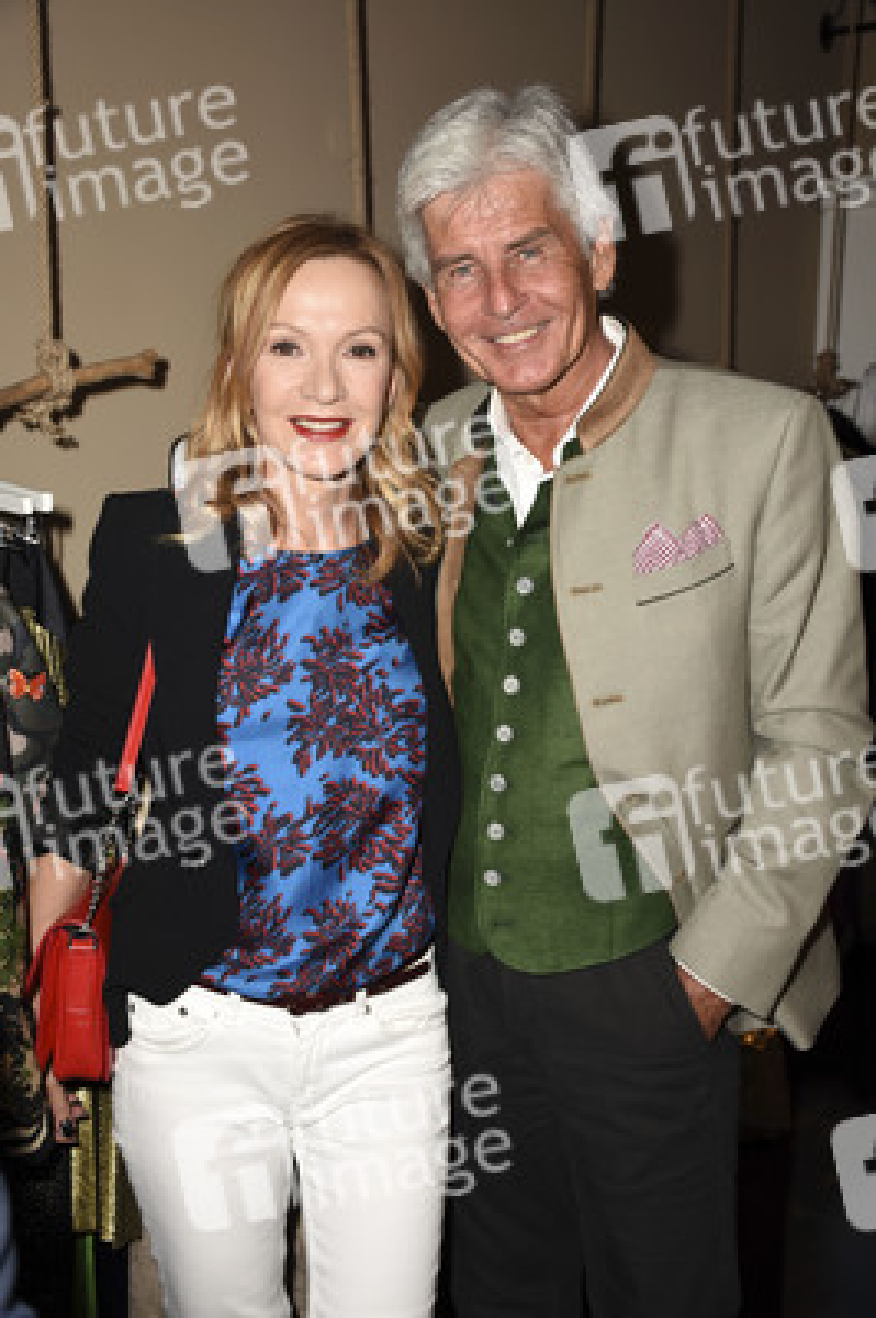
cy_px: 659
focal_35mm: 45
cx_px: 438
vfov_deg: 43.6
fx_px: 1645
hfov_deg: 29.8
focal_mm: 30
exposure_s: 1/160
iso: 125
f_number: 4.5
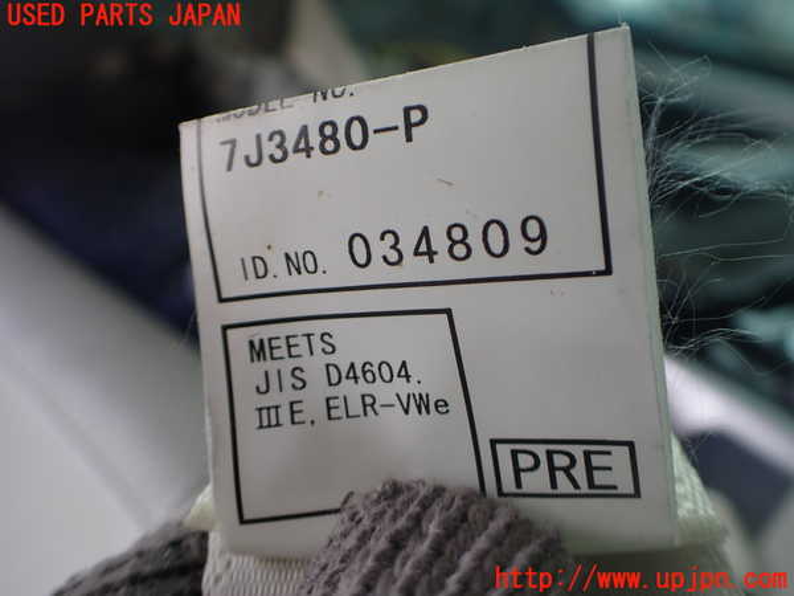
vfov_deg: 46.8
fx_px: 688
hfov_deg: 60.0
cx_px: 397
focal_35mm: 30
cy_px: 298
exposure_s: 1/160
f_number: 2.3
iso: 100
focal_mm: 5.4
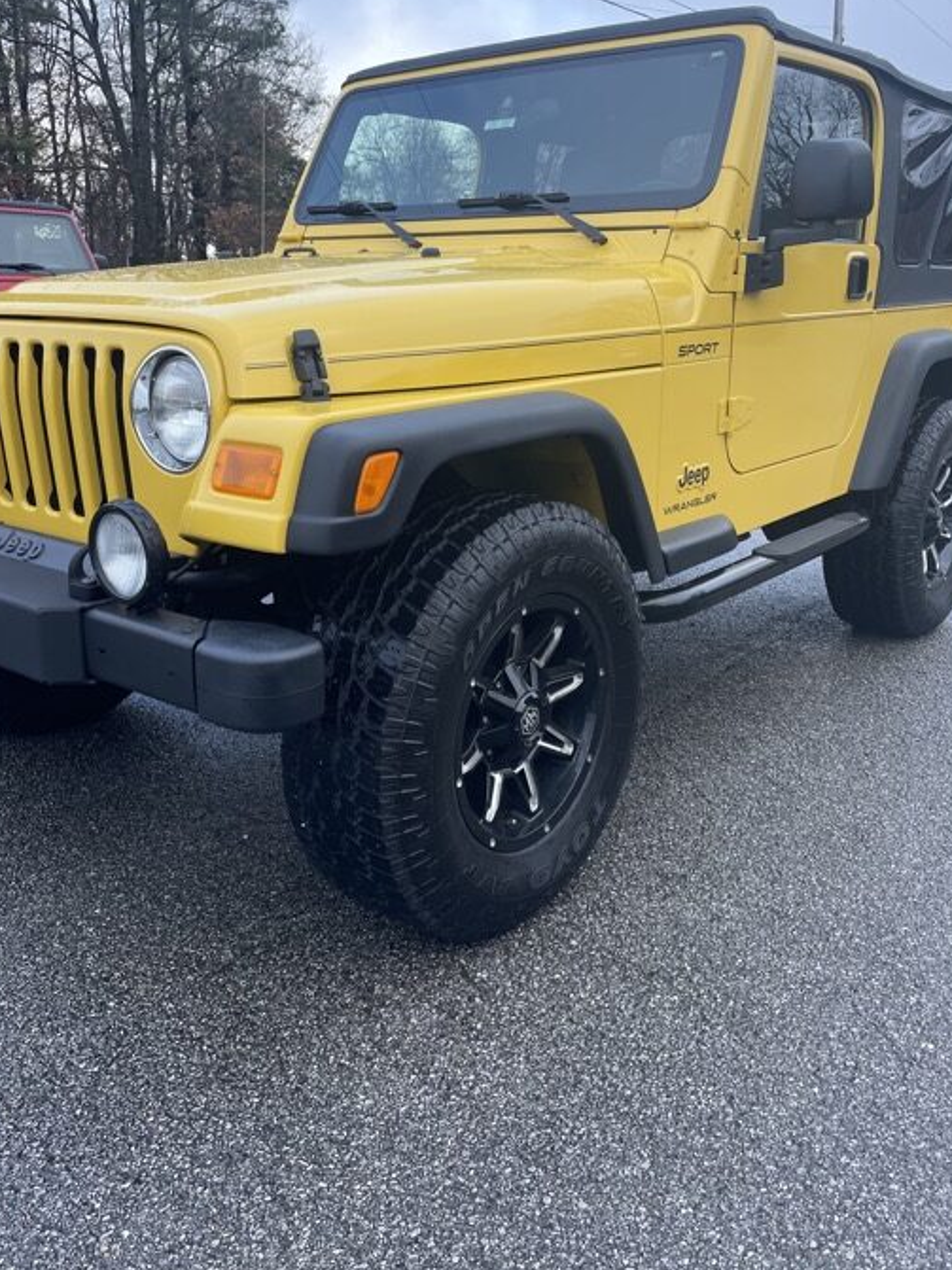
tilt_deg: -12.8
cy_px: 562
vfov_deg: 58.2
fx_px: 1137
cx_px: 456
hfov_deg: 45.4
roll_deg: +1.2
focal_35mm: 31
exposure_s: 1/553
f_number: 1.6
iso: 32
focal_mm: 4.2
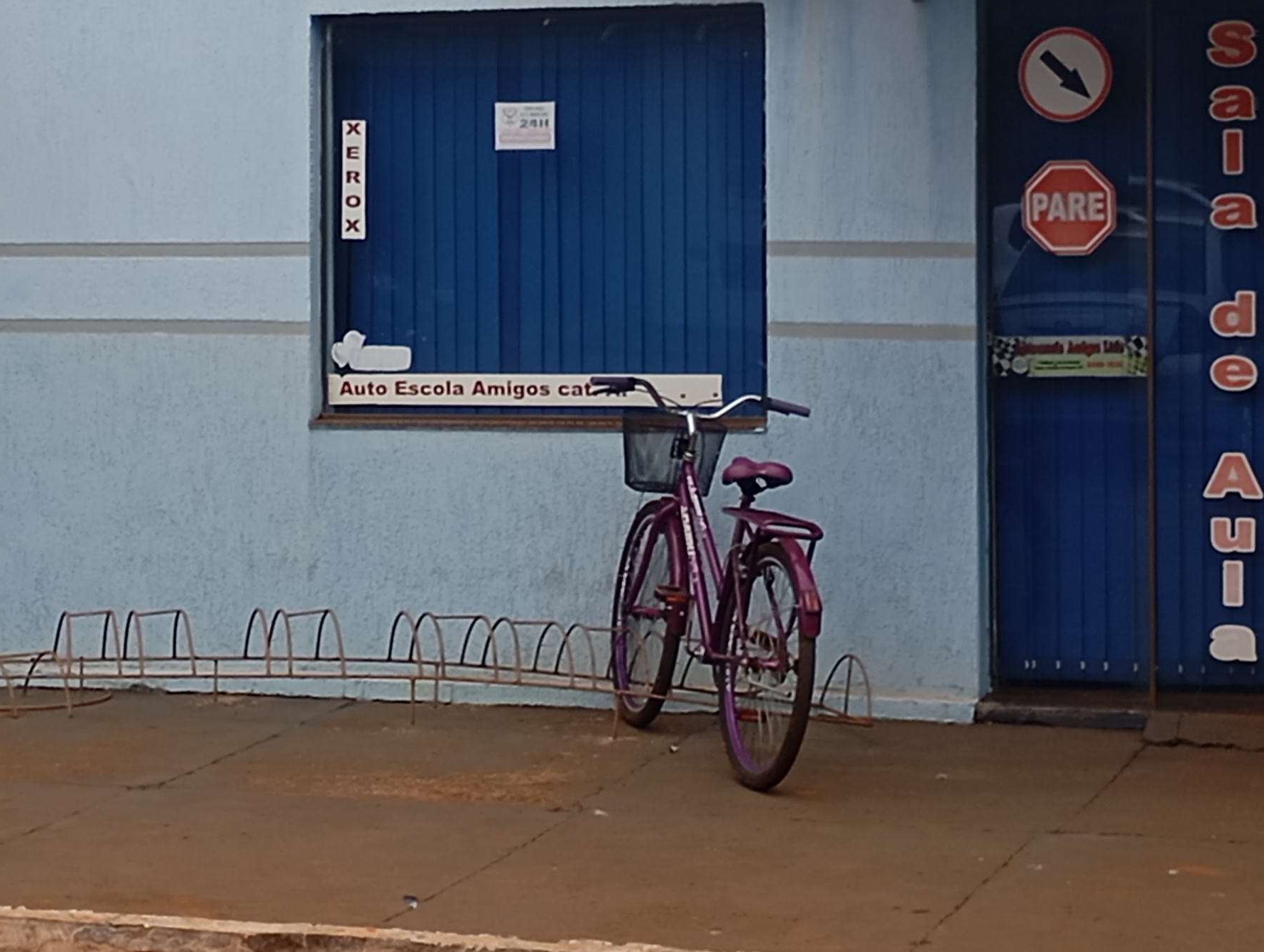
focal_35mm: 110
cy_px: 229
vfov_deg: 13.4
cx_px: 513
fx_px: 4023
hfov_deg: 17.8
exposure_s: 1/120
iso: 108
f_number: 1.8
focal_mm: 4.27
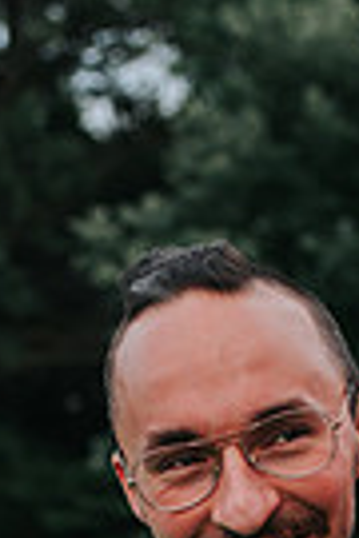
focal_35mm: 117
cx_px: 279
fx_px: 1750
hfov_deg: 11.7
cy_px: 594
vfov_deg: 16.9
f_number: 3.2
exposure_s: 1/1000
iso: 500
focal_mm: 35
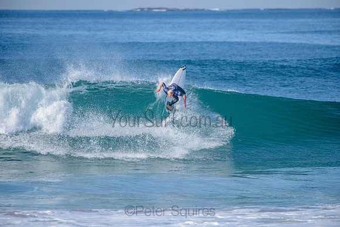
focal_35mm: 500
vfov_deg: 2.8
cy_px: 114
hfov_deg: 4.1
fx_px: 4723
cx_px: 170
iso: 320
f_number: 5.6
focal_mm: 500
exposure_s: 1/2500
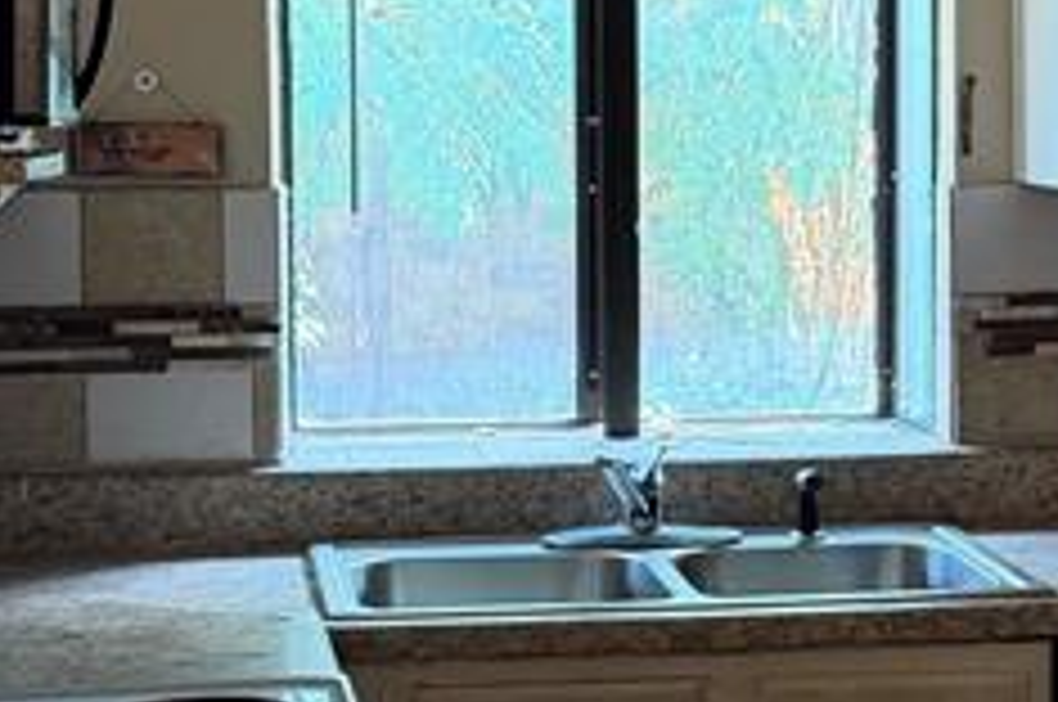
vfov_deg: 12.5
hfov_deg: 18.5
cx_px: 963
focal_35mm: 109
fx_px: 3199
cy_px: 310
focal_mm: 6.76
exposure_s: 1/60
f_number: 1.78
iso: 250
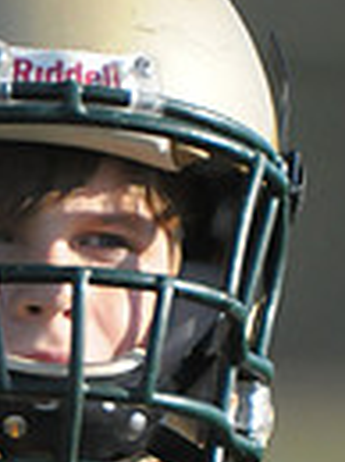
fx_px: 34305
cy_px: 704
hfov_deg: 0.6
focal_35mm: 2573
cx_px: 20
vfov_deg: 0.8
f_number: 4
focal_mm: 400
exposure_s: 1/5000
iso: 1600
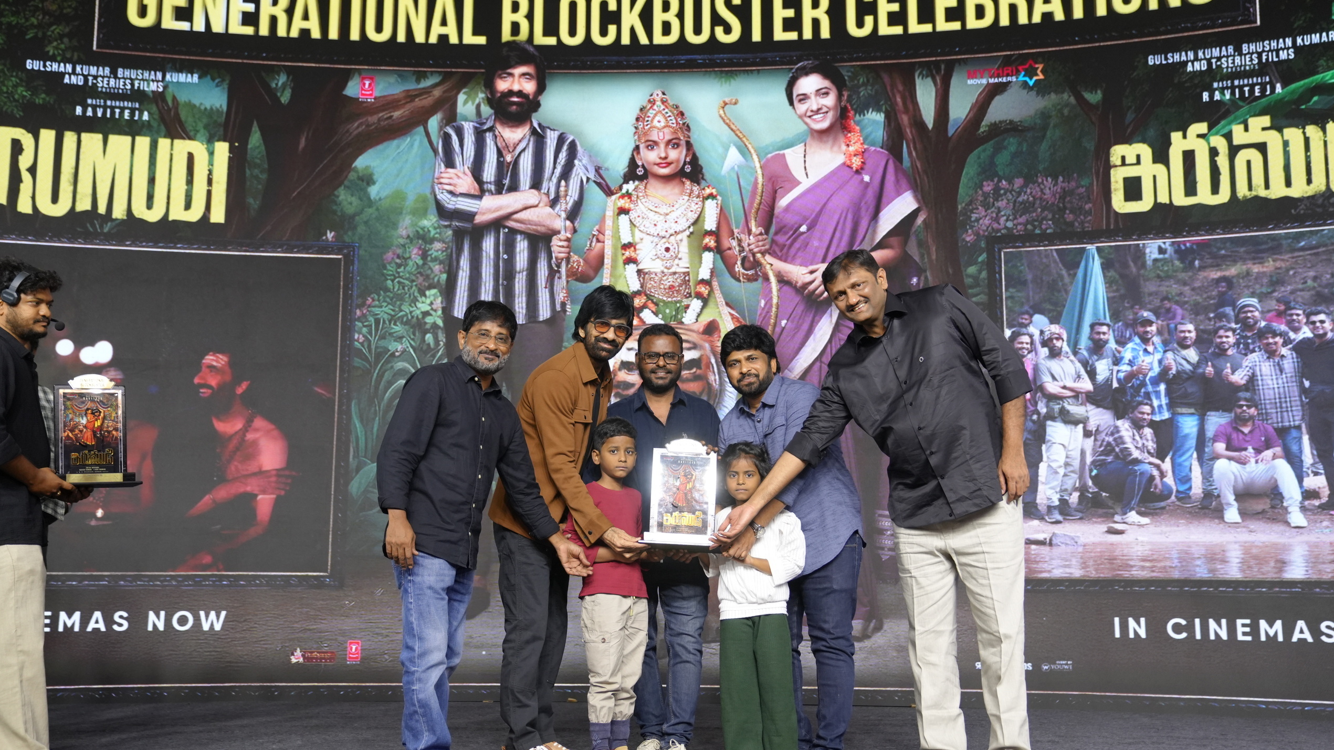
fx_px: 1344
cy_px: 378
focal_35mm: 38
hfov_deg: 52.8
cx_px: 668
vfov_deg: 31.2
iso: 1600
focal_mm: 36
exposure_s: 1/160
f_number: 3.5
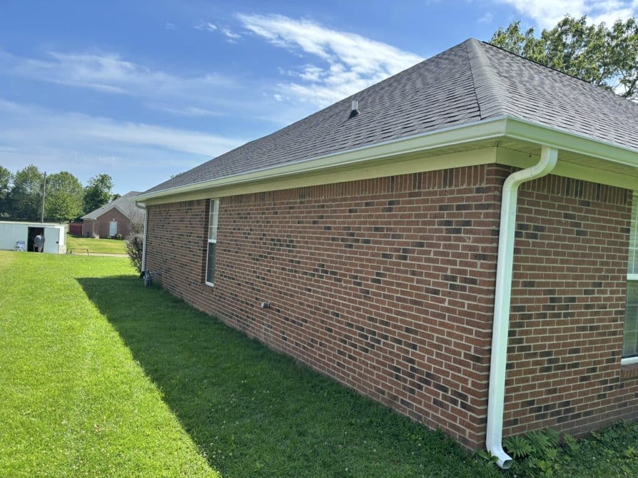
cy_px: 239
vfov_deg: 53.1
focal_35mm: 26
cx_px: 319
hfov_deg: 67.3
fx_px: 479
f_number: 1.6
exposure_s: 1/1812
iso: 50
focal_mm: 5.96
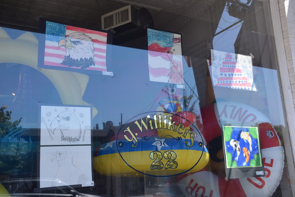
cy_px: 98
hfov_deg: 49.5
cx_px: 148
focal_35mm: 39
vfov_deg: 34.2
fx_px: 320
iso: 250
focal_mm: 26
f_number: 8
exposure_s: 1/250
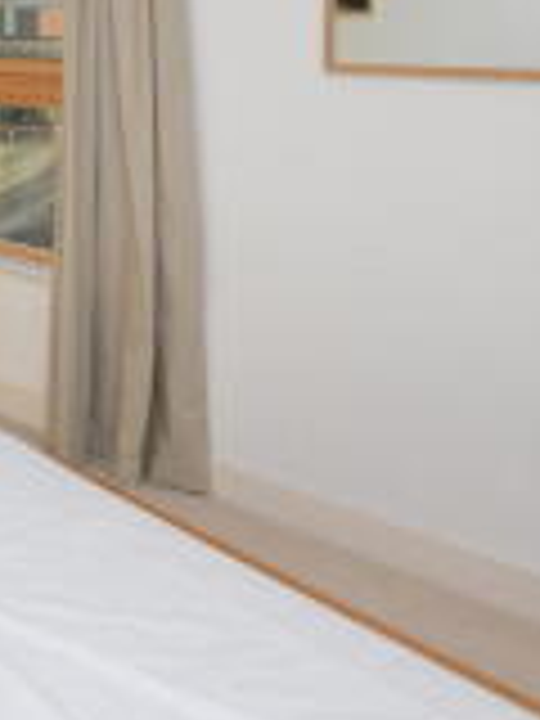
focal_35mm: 43
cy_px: 52
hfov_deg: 26.2
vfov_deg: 40.1
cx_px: -234
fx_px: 894
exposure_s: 1/160
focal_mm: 10
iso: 100
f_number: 6.3
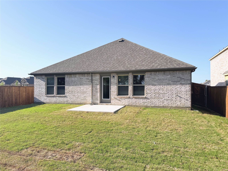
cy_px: 86
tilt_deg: +1.0
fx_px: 158
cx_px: 114
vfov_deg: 56.8
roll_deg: +0.3
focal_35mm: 24
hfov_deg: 71.6
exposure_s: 1/3584
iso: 80
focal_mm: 6.76
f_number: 1.78
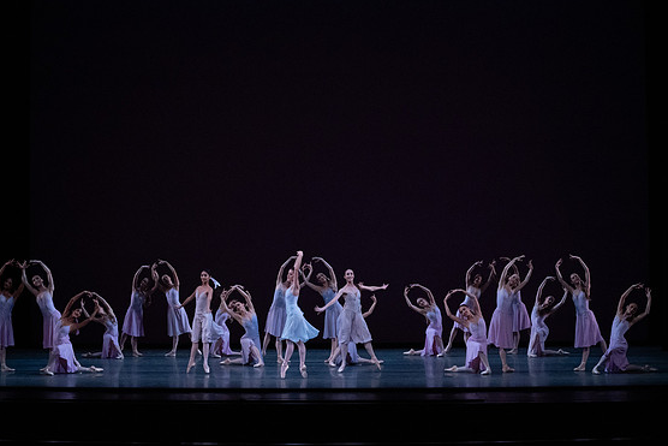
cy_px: 231
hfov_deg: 27.7
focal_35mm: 73
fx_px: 1355
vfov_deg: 18.7
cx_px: 326
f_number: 13
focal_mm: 70
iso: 12800
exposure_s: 1/400
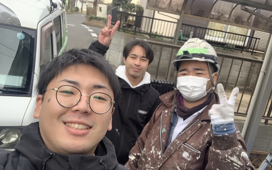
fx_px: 259
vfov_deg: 36.1
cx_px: 138
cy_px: 103
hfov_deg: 55.3
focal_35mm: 35
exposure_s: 1/204
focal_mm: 2.87
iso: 16
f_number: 2.2
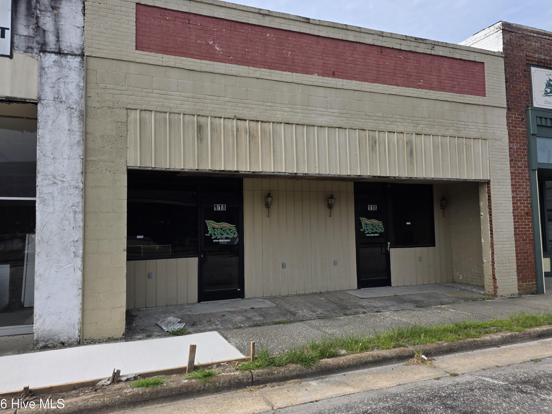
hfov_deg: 69.4
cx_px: 269
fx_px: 399
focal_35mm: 25
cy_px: 199
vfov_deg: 54.9
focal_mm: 6.3
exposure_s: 1/4333
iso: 80
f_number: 1.7
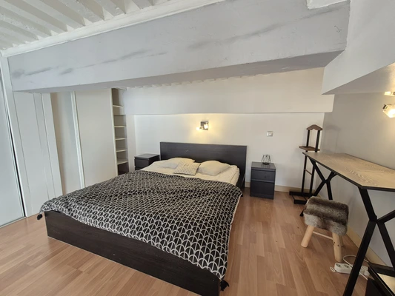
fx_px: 148
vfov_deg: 89.9
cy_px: 148
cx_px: 198
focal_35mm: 13
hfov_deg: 106.2
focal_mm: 2.2
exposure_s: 1/50
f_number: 2.2
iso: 200
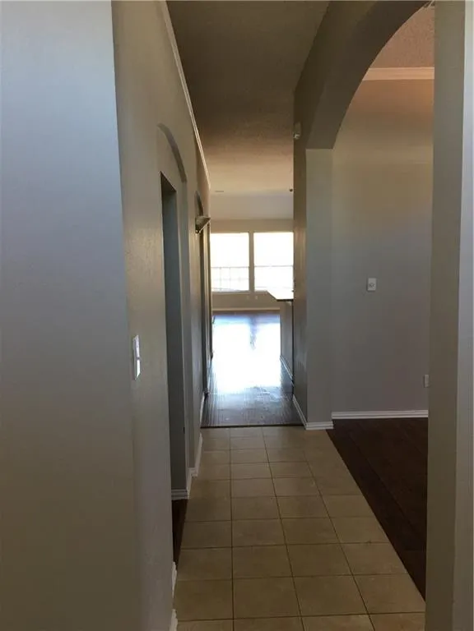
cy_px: 316
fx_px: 529
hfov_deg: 48.2
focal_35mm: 29
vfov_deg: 61.7
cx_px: 237
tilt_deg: -6.8
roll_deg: +1.7
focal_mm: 4.15
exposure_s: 1/15
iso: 40
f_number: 2.2
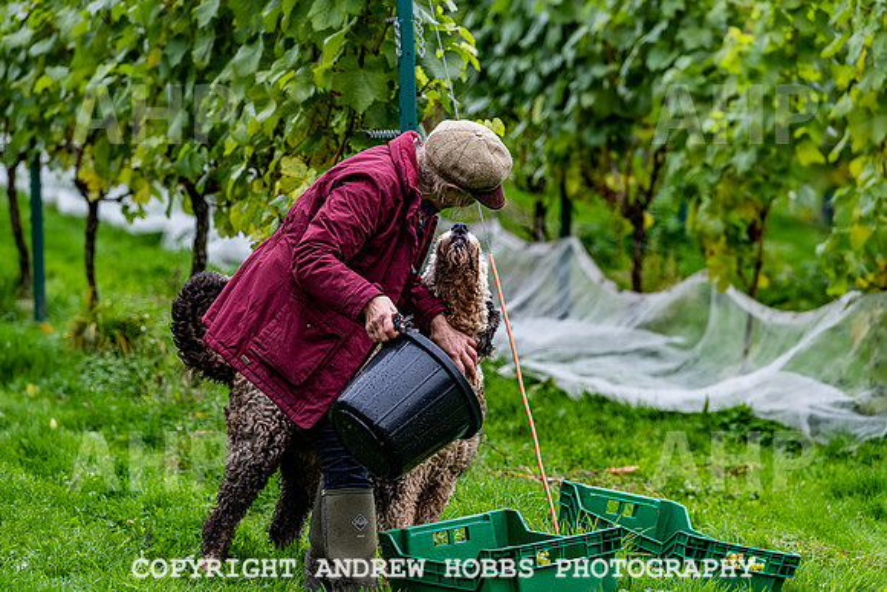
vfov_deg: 8.3
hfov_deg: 12.4
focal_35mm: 165
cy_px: 296
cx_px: 444
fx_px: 4066
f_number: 4
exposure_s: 1/500
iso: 400
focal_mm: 165
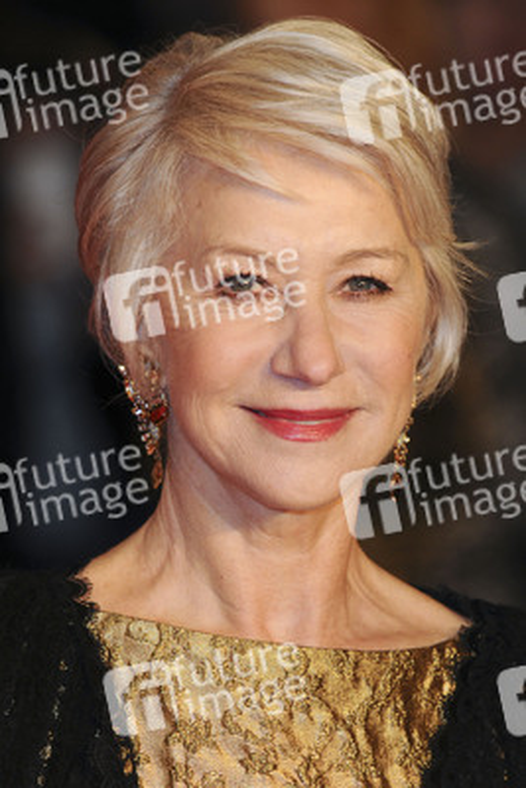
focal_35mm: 262
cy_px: 394
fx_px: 5748
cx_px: 263
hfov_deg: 5.2
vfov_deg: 7.8
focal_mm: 175
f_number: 4
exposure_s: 1/200
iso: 500
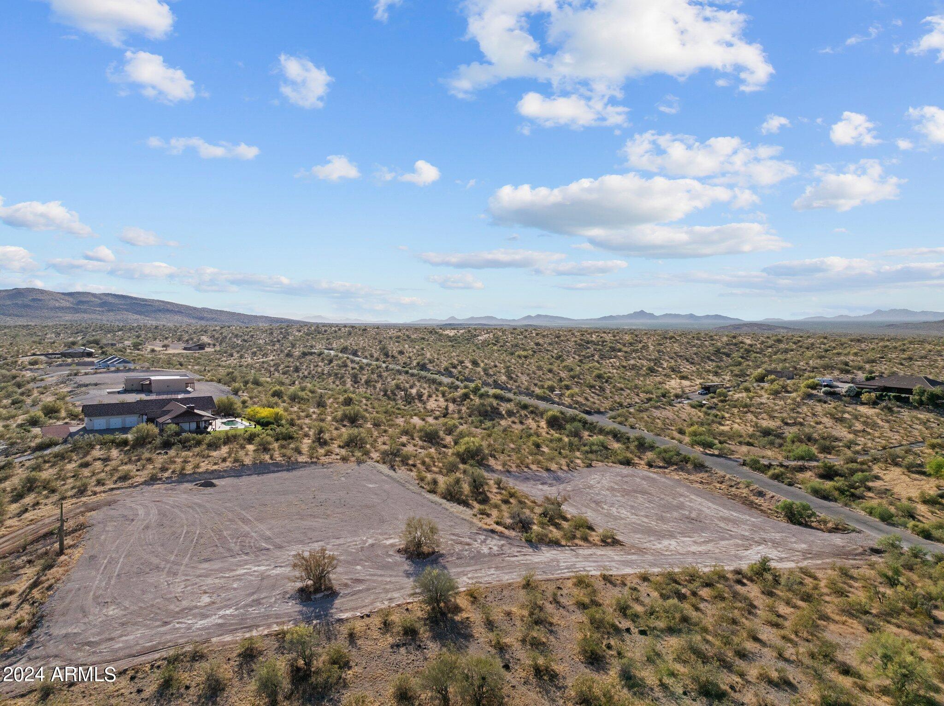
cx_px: 472
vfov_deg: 56.8
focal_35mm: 24
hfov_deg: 71.6
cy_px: 353
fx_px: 654
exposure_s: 1/500
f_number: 2.8
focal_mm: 12.29
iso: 400
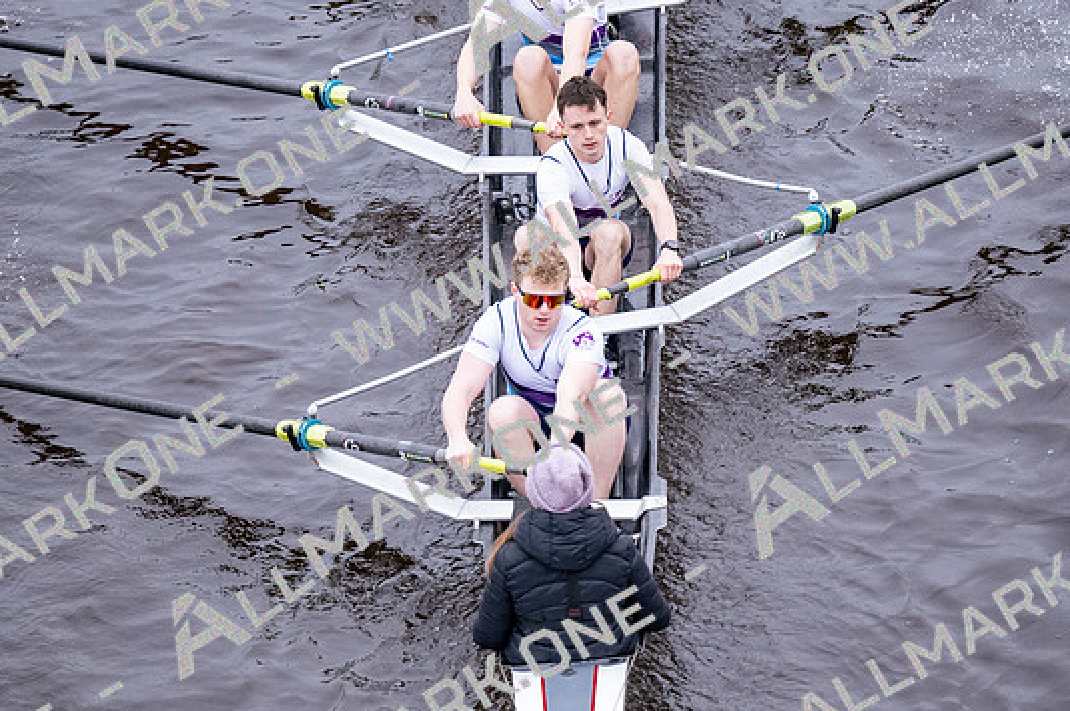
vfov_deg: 4.2
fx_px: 9680
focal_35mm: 326
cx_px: 577
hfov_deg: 6.3
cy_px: 371
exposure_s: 1/2000
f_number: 2.8
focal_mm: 200
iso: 3200
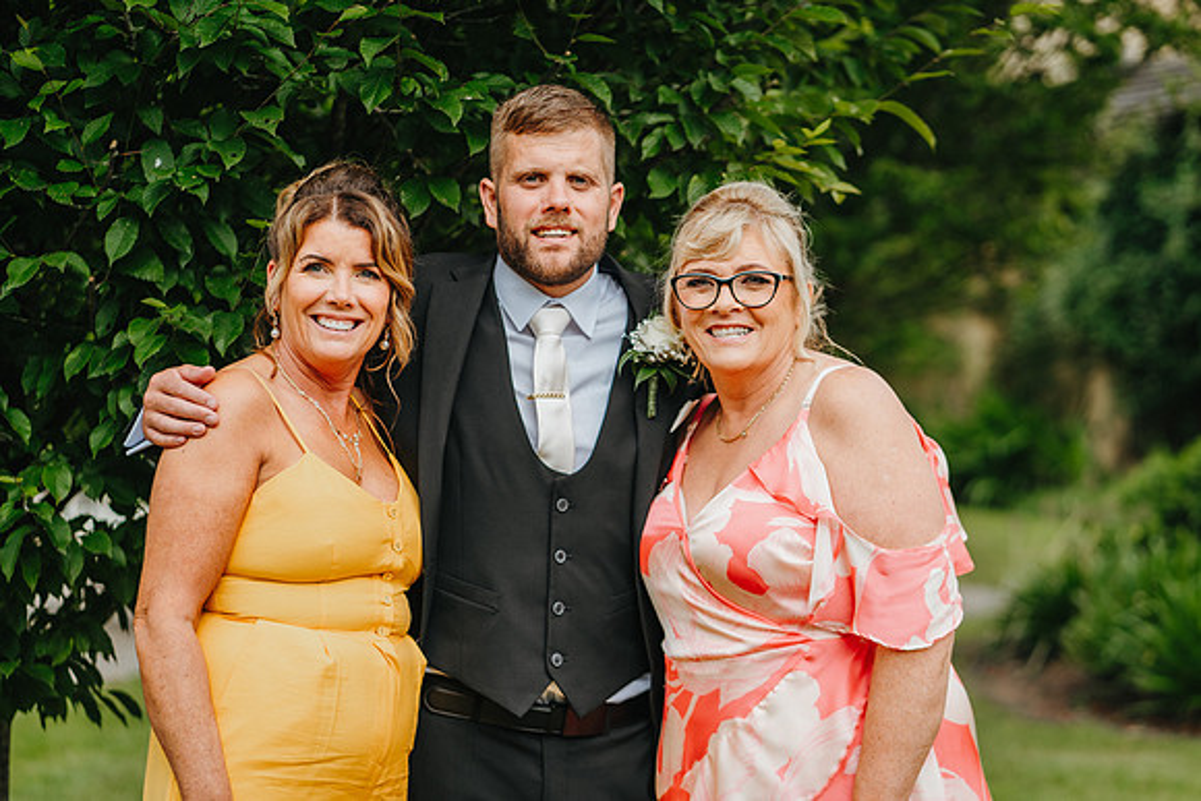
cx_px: 600
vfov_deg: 16.1
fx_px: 2836
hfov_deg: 23.9
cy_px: 400
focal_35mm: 85
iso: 200
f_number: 2.8
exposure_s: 1/640
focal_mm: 85
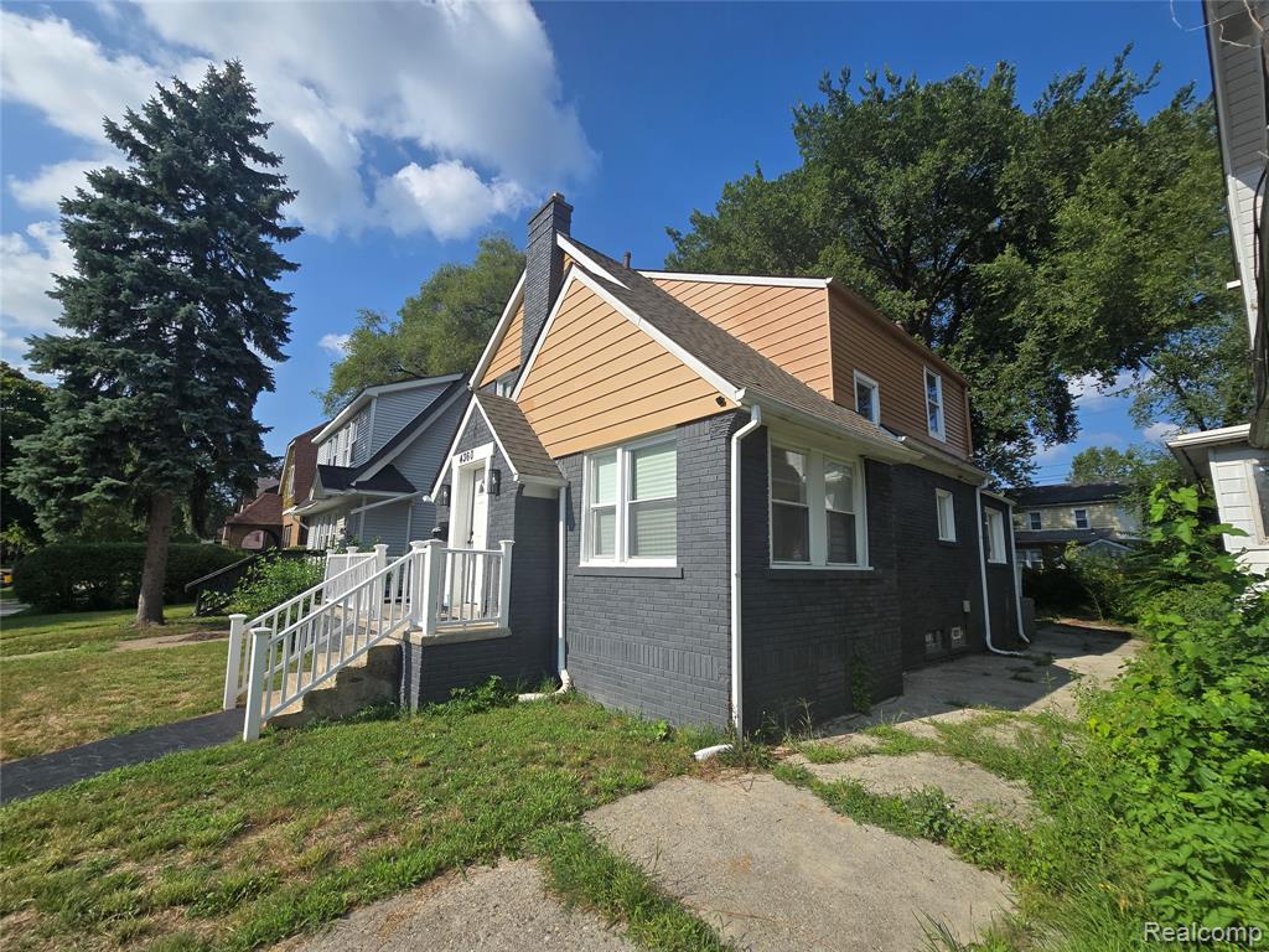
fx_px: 477
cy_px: 476
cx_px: 634
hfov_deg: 106.2
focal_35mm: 13
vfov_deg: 89.9
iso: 50
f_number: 2.2
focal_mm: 2.2
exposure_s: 1/2537
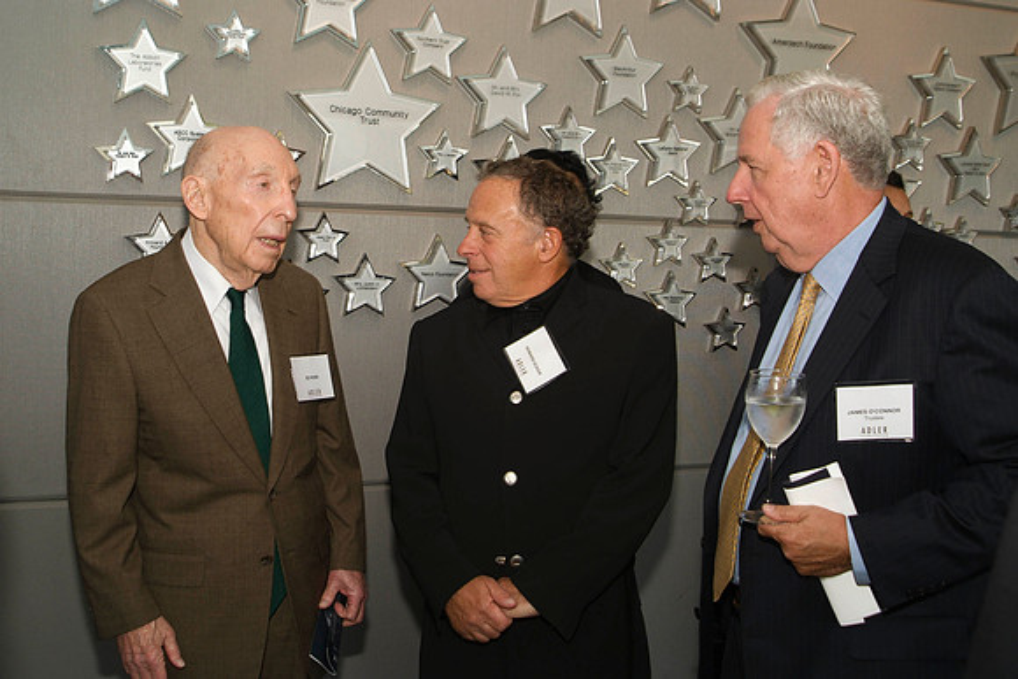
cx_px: 509
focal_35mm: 45
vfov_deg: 29.9
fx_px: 1273
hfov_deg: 43.6
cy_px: 340
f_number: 8
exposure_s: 1/45
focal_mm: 30
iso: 200
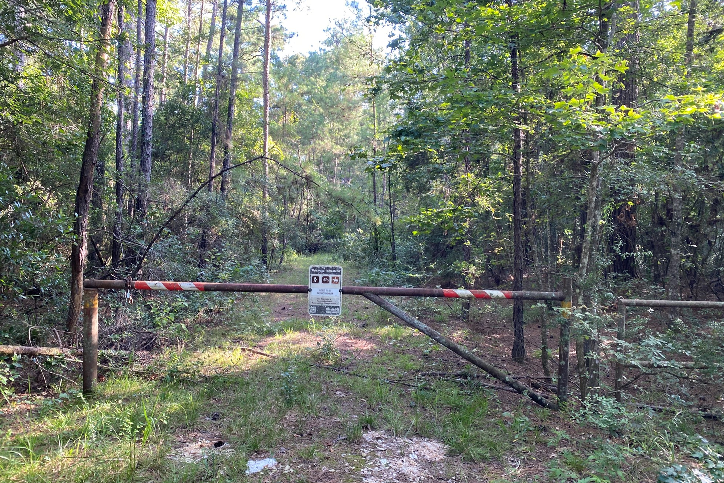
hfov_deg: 65.5
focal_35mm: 28
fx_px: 563
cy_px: 261
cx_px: 355
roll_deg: -1.9
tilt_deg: -2.7
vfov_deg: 46.4
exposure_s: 1/121
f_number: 1.8
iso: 100
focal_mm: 4.25
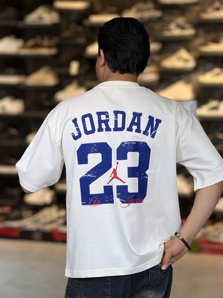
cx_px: 112
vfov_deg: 16.4
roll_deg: -0.6
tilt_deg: -5.6
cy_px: 149
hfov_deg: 12.3
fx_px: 1031
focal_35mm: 120
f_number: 2.8
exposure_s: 1/100
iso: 64
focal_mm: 15.66
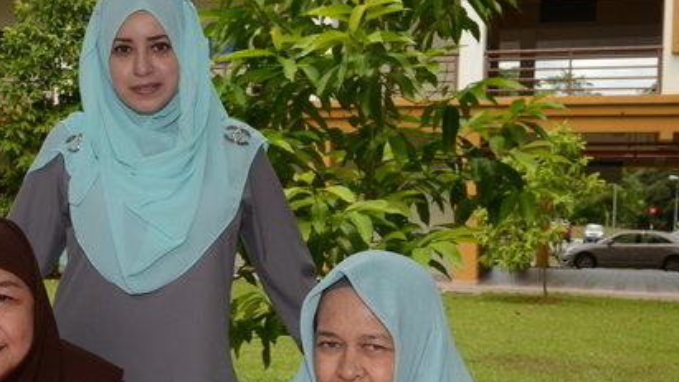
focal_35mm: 61
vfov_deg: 19.7
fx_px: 1098
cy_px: 246
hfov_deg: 33.6
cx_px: 165
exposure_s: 1/200
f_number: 7.1
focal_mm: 20
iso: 100
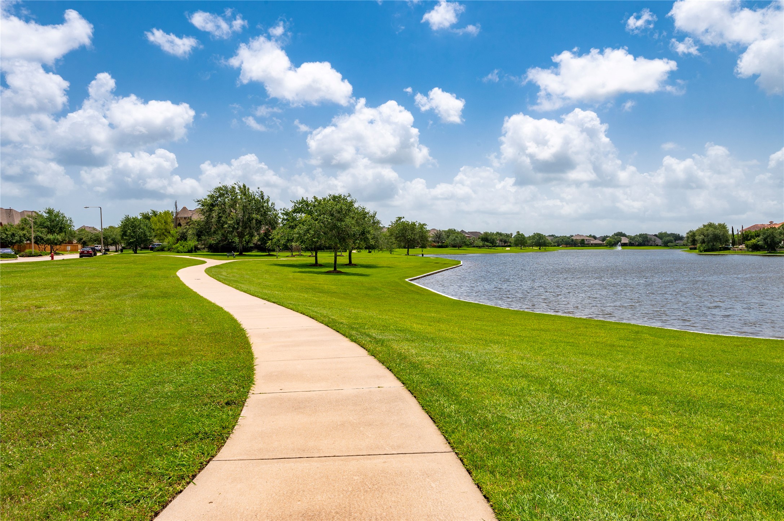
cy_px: 260
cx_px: 392
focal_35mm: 24
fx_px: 522
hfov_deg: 73.8
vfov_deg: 53.1
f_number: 13
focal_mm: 24
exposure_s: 1/250
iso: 125
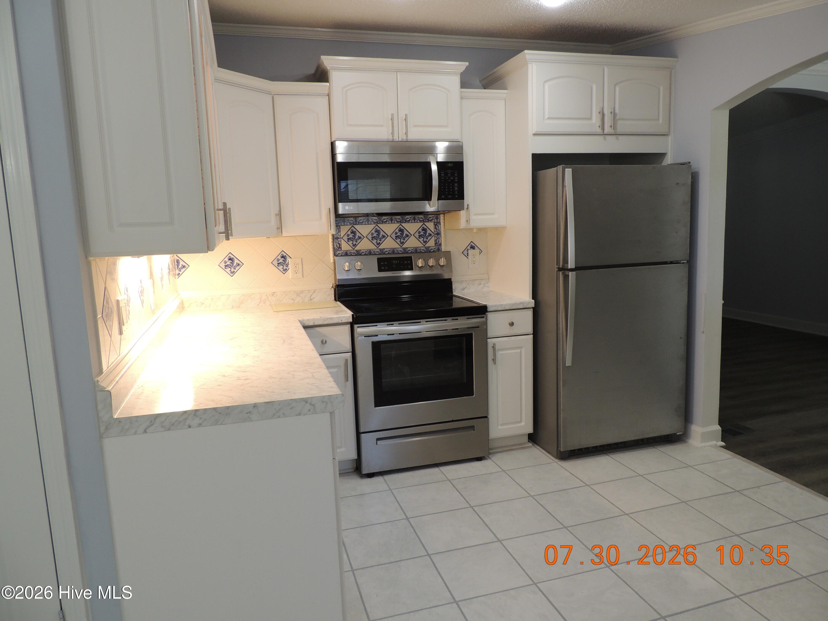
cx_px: 414
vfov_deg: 56.8
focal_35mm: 24
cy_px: 310
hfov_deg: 71.6
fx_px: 574
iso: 125
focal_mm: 4.3
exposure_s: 1/30
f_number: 3
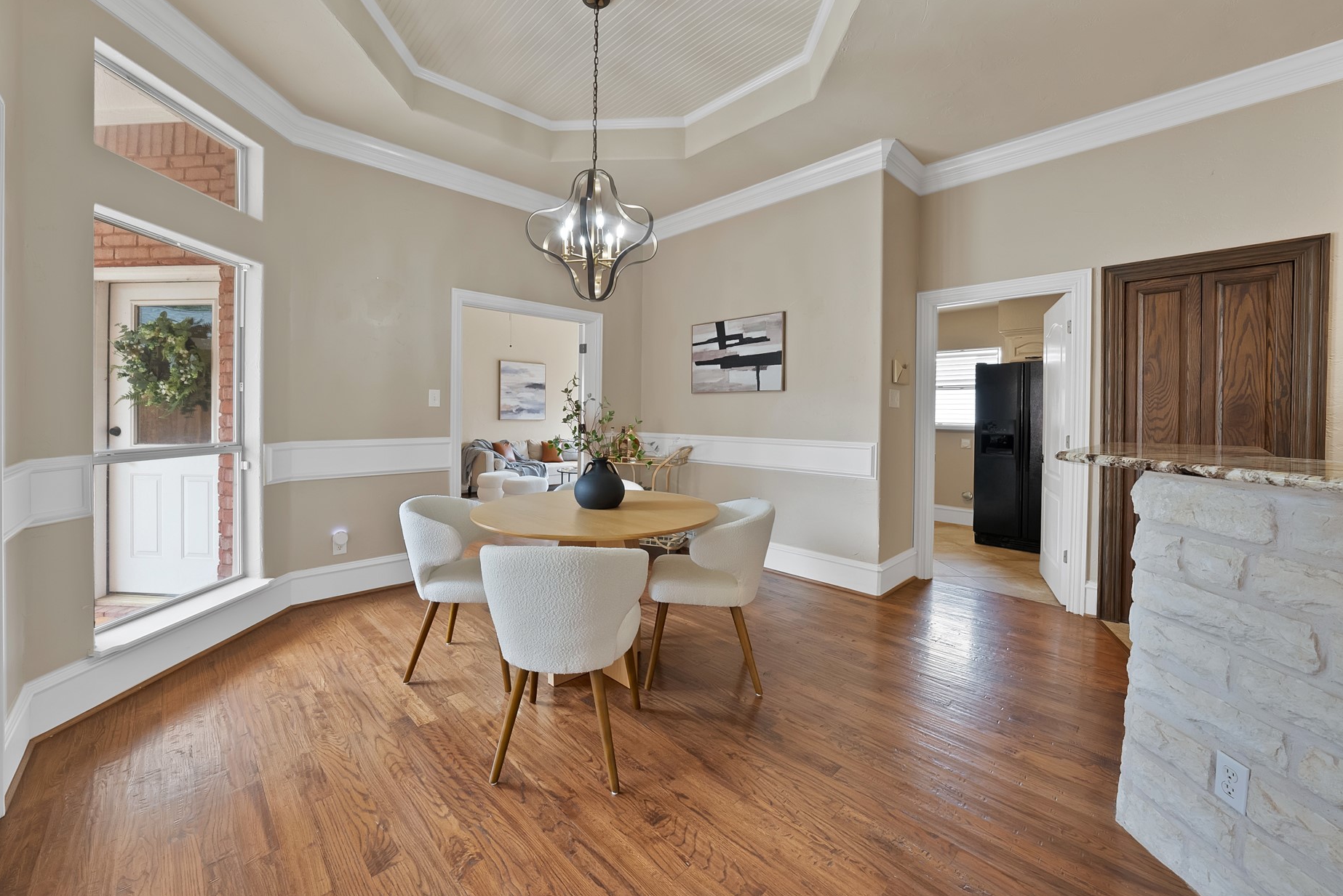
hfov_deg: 108.1
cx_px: 621
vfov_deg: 85.4
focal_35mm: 13
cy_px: 425
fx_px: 485
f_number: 9
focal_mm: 12
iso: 640
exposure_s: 1/3
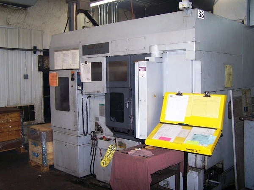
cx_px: 127
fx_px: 279
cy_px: 95
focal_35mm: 38
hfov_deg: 49.0
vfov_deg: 37.7
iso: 140
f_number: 2.8
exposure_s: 1/60
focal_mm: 6.3
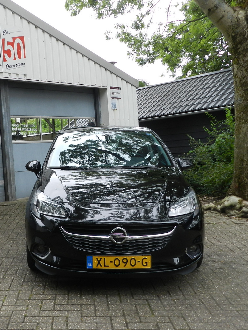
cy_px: 164
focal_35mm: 43
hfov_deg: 32.9
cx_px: 62
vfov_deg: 43.9
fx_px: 411
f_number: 3.7
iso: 160
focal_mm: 5.6
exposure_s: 1/125
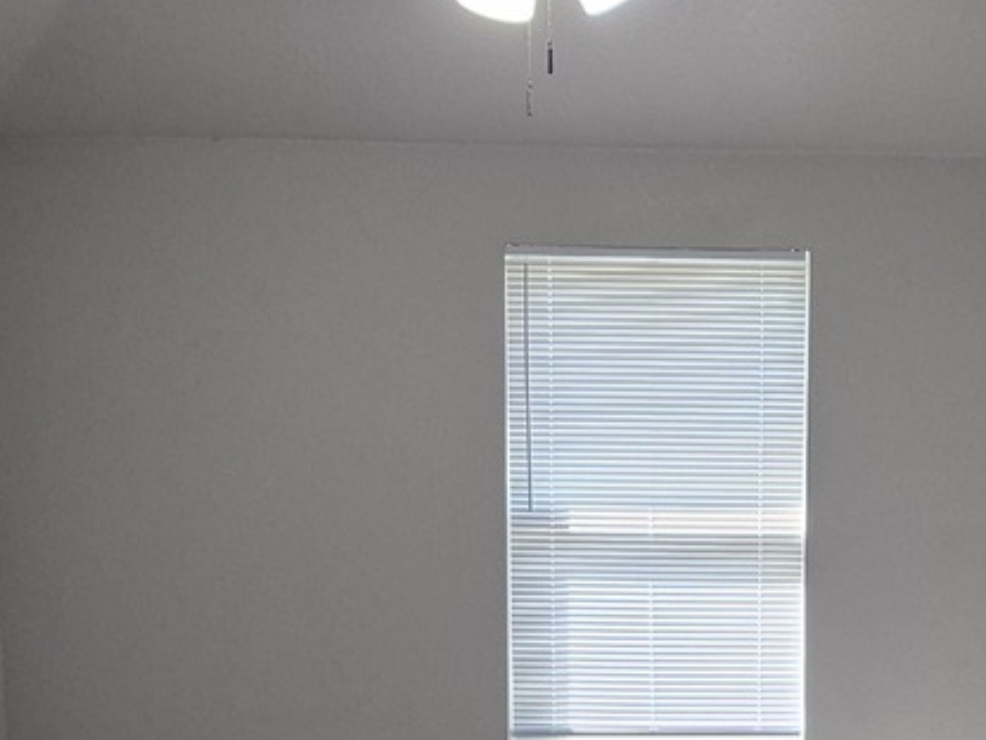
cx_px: 801
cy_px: 564
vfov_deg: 31.5
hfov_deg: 40.2
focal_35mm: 45
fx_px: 1282
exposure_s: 1/60
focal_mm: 1.74
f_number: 2.2
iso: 160
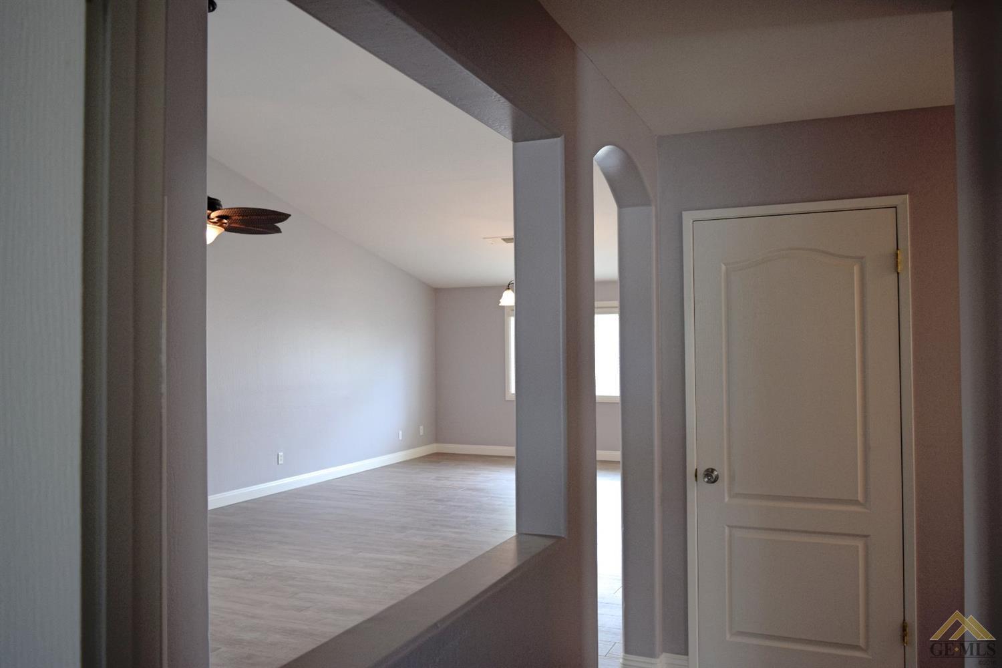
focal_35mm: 30
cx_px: 501
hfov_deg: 61.9
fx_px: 835
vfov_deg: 43.6
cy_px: 334
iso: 400
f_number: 4.5
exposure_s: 1/80
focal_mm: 20
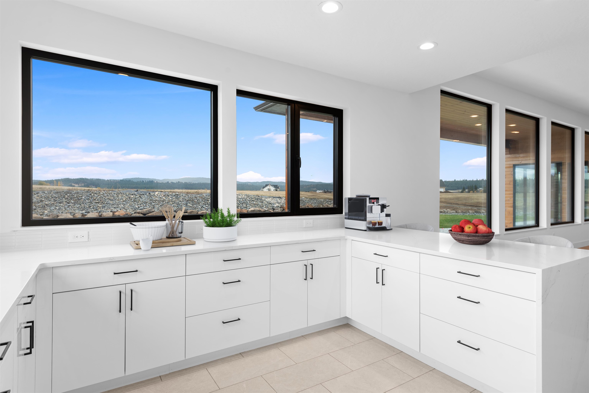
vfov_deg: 62.0
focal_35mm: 20
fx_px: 327
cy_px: 196
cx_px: 294
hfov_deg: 84.0
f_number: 8
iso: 100
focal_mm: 20
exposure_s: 1/8
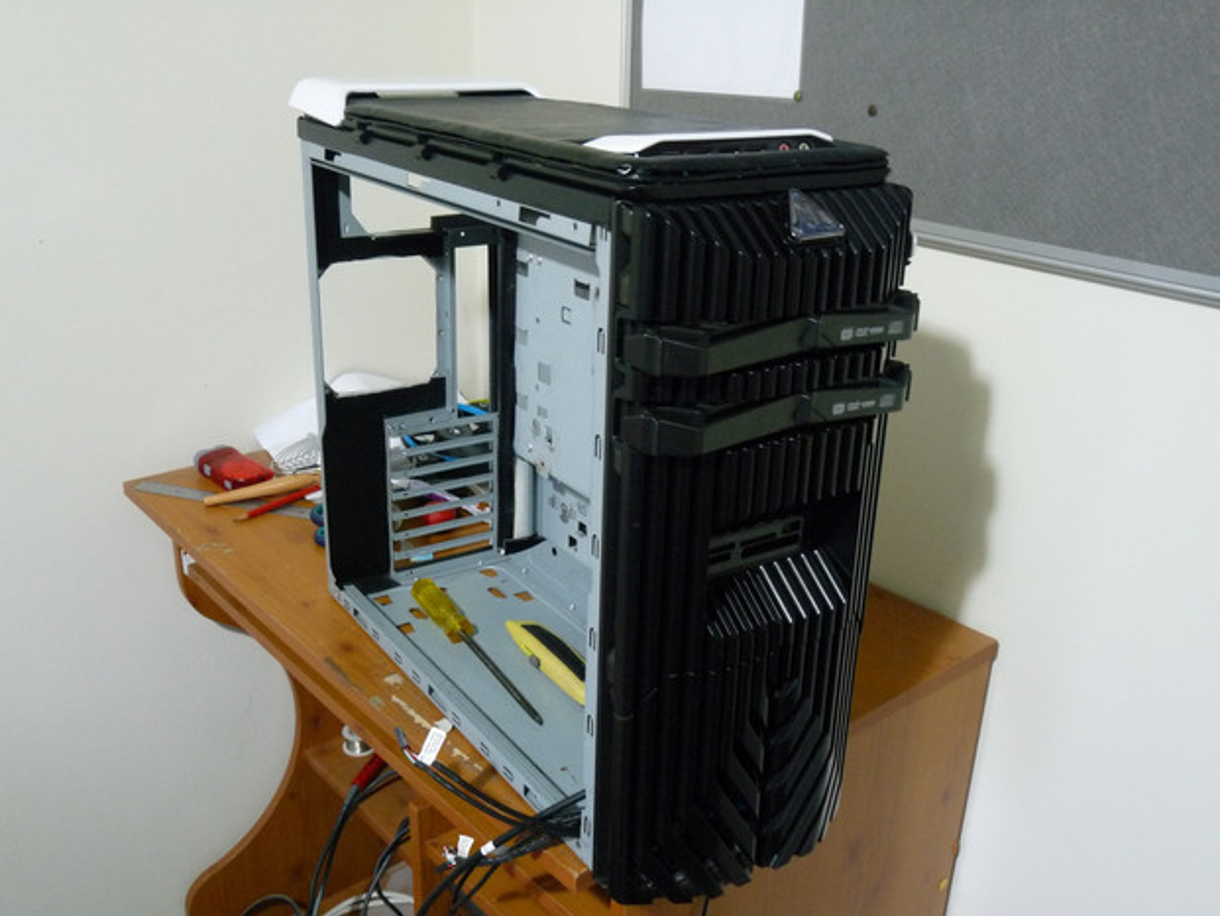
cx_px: 613
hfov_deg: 53.9
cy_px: 466
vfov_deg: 41.8
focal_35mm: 34
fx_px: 1199
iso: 400
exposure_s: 1/5
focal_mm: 5.9
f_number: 3.6
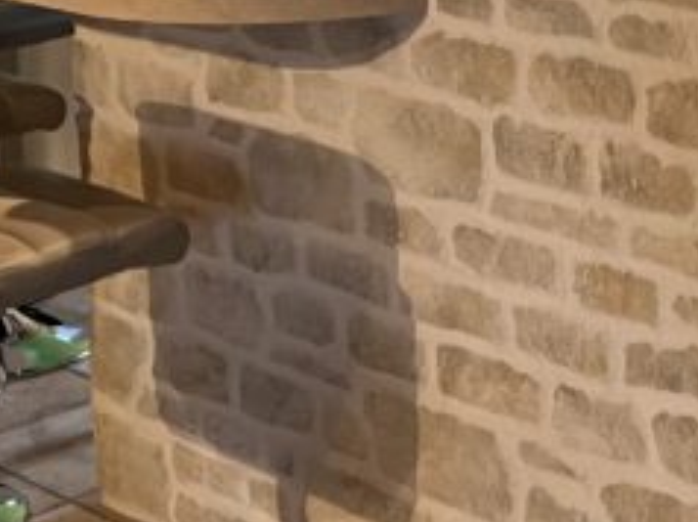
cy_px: -126
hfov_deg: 17.3
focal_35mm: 112
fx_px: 2256
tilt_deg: -8.1
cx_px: 669
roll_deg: +1.0
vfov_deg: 12.8
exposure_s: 1/50
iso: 320
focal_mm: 5.7
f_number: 1.5
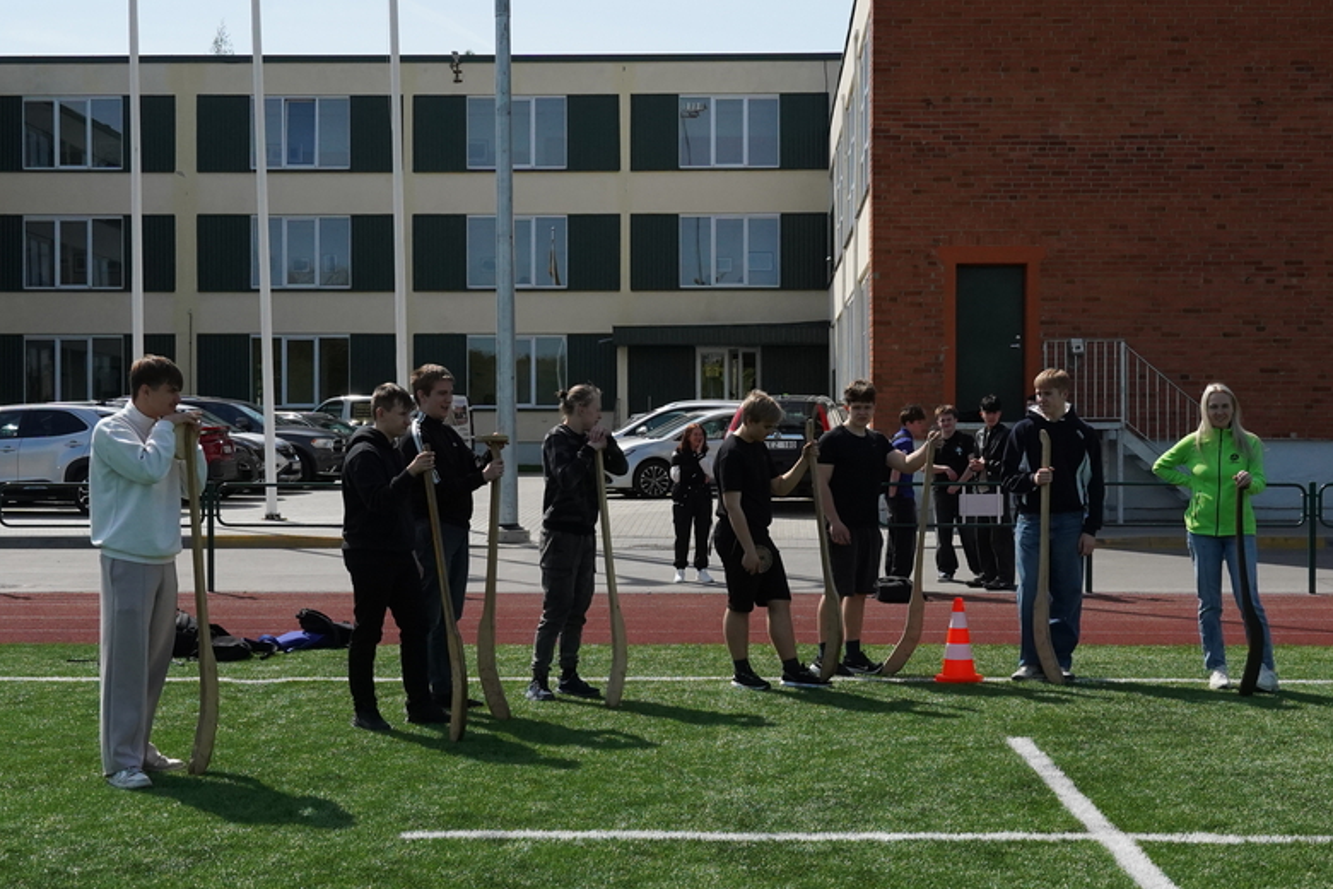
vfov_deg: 24.6
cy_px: 451
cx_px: 700
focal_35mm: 55
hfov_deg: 36.2
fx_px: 2036
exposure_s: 1/3200
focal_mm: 35
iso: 2500
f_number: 10
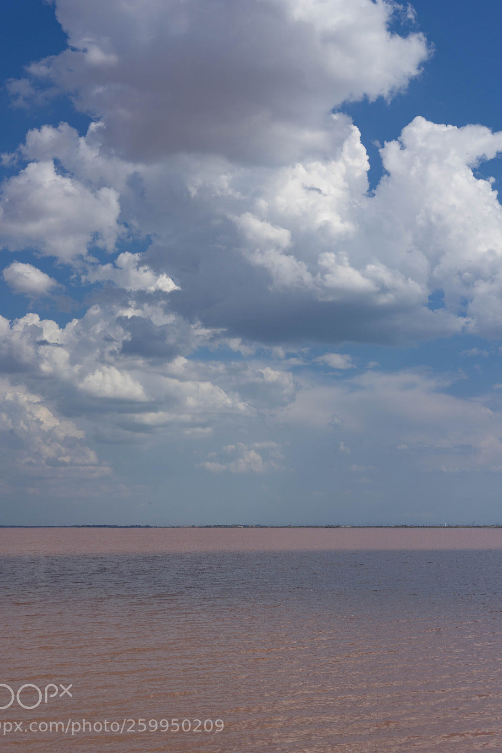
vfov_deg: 47.3
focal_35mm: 41
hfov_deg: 32.6
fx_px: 858
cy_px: 328
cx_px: 229
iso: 100
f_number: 11
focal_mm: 35
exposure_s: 1/400
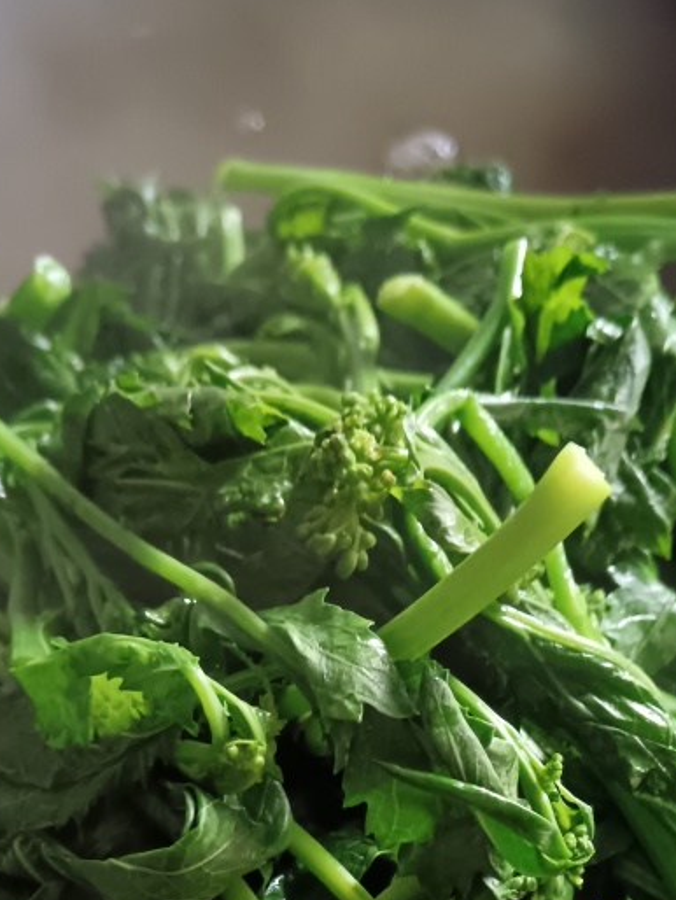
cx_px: 366
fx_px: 1457
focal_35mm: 56
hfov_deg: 26.1
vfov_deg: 32.0
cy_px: 873
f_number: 1.9
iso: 4501
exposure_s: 1/50
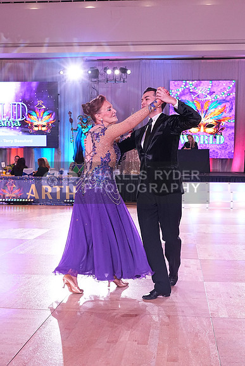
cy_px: 183
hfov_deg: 28.1
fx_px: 490
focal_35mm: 48
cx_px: 122
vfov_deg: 41.1
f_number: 6.3
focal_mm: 32
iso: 3200
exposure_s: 1/250
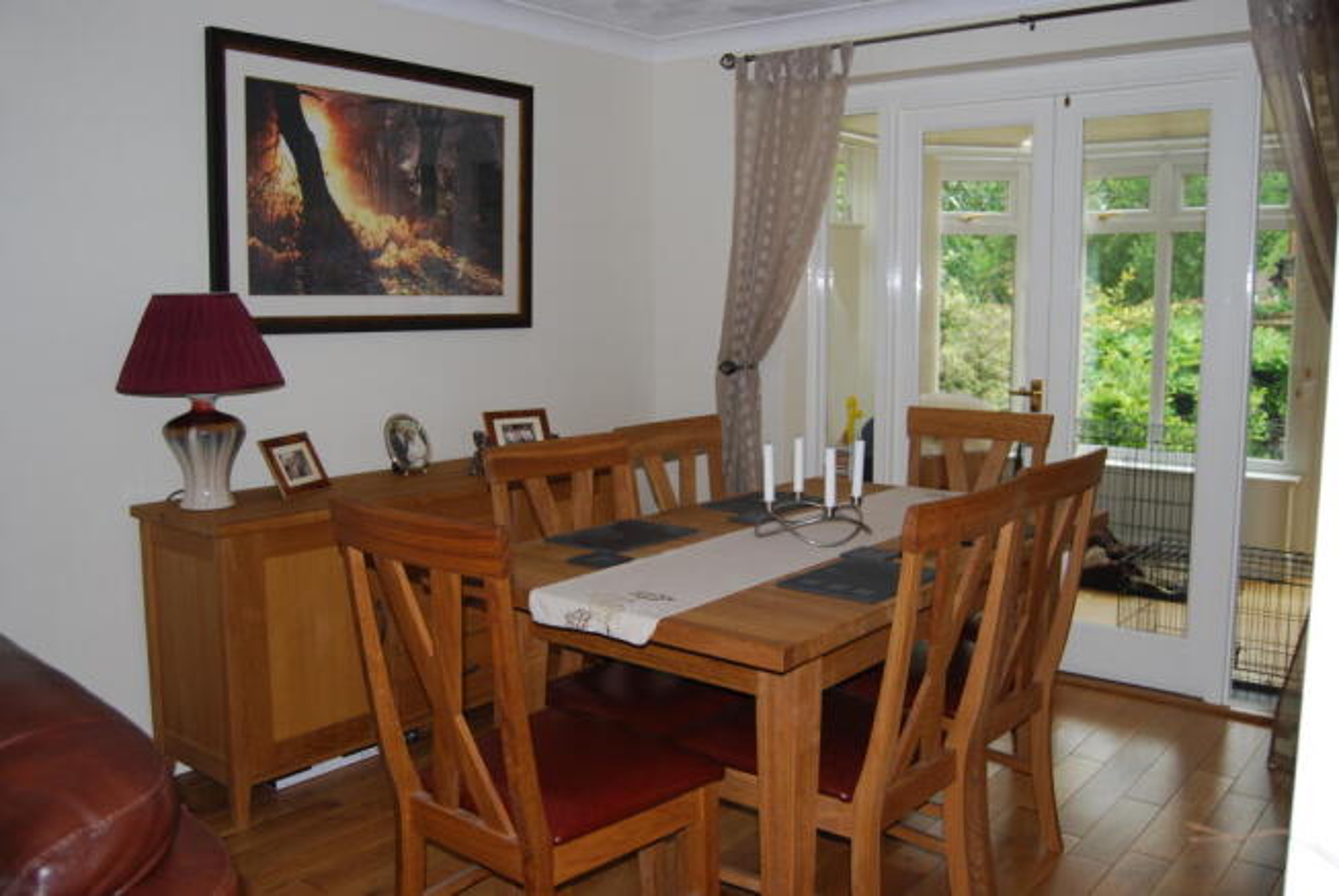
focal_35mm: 30
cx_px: 670
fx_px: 1117
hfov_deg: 61.9
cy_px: 448
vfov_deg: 43.7
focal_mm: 20
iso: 200
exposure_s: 1/60
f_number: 3.8
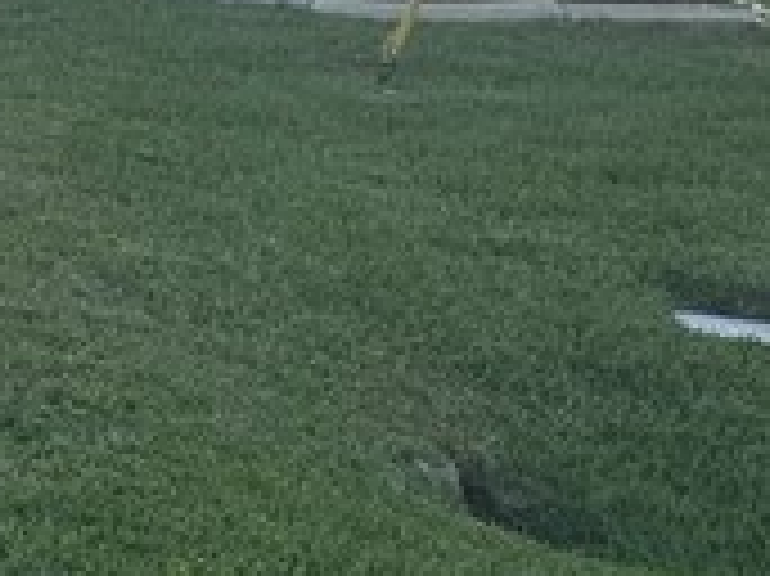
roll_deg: +0.5
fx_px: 3201
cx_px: -1153
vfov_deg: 10.3
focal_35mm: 144
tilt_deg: -6.6
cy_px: 148
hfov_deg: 11.2
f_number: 1.78
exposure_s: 1/2331
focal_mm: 6.76
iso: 80
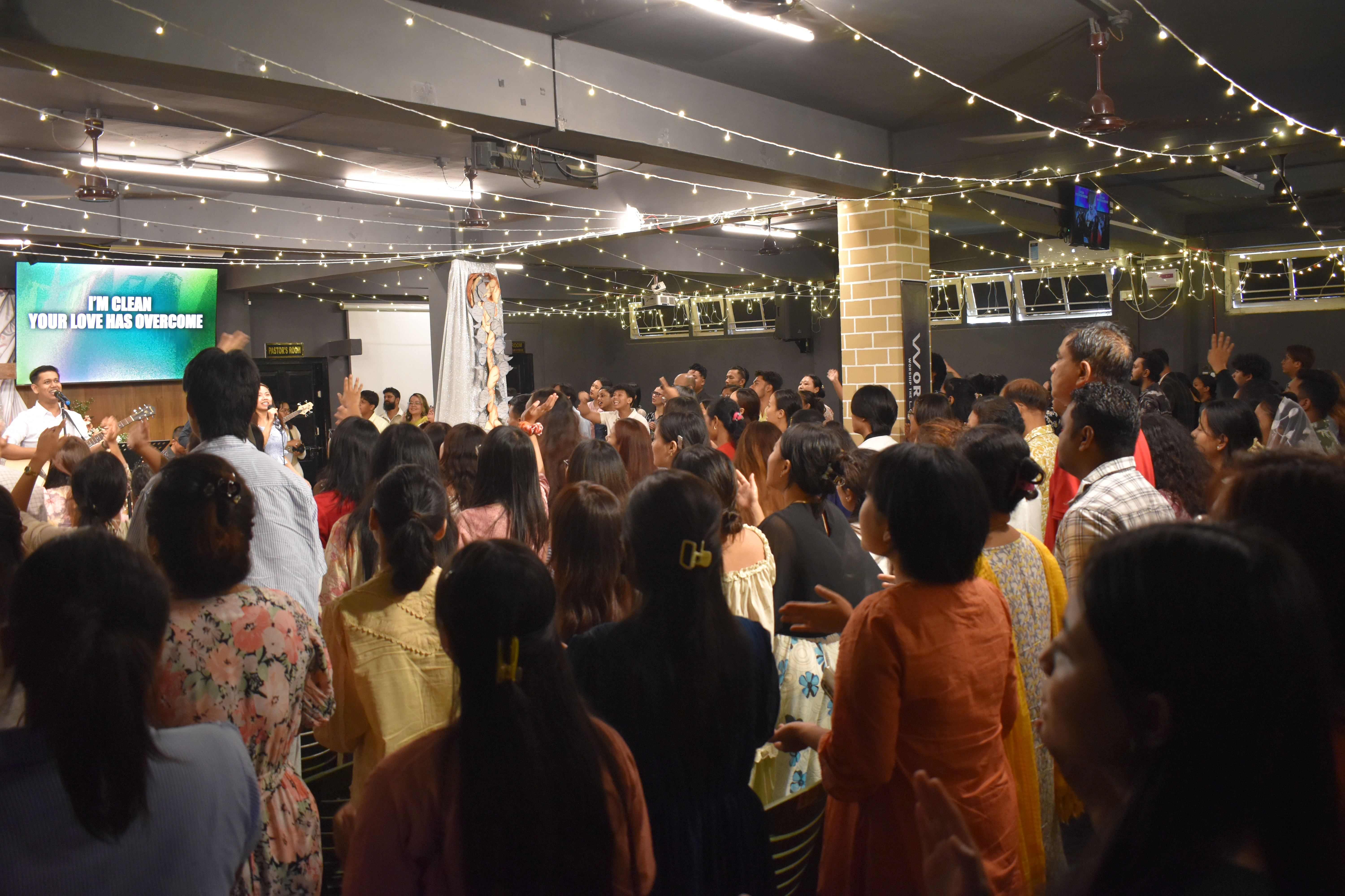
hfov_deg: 61.9
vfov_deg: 43.6
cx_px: 672
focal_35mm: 30
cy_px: 448
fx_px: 1121
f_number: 3.8
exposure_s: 1/60
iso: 2000
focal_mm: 20
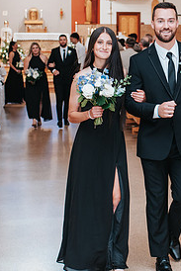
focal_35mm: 86
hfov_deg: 15.7
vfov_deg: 23.6
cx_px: 168
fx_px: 648
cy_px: 106
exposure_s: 1/125
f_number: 2.8
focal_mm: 35
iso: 1000
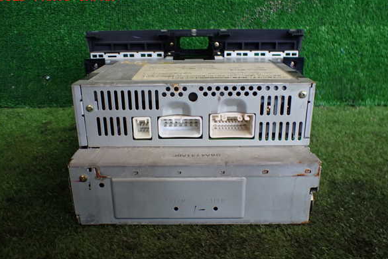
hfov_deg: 58.7
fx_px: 345
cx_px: 193
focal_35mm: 32
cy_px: 137
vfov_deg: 41.1
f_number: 2.3
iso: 200
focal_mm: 5.4
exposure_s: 1/125
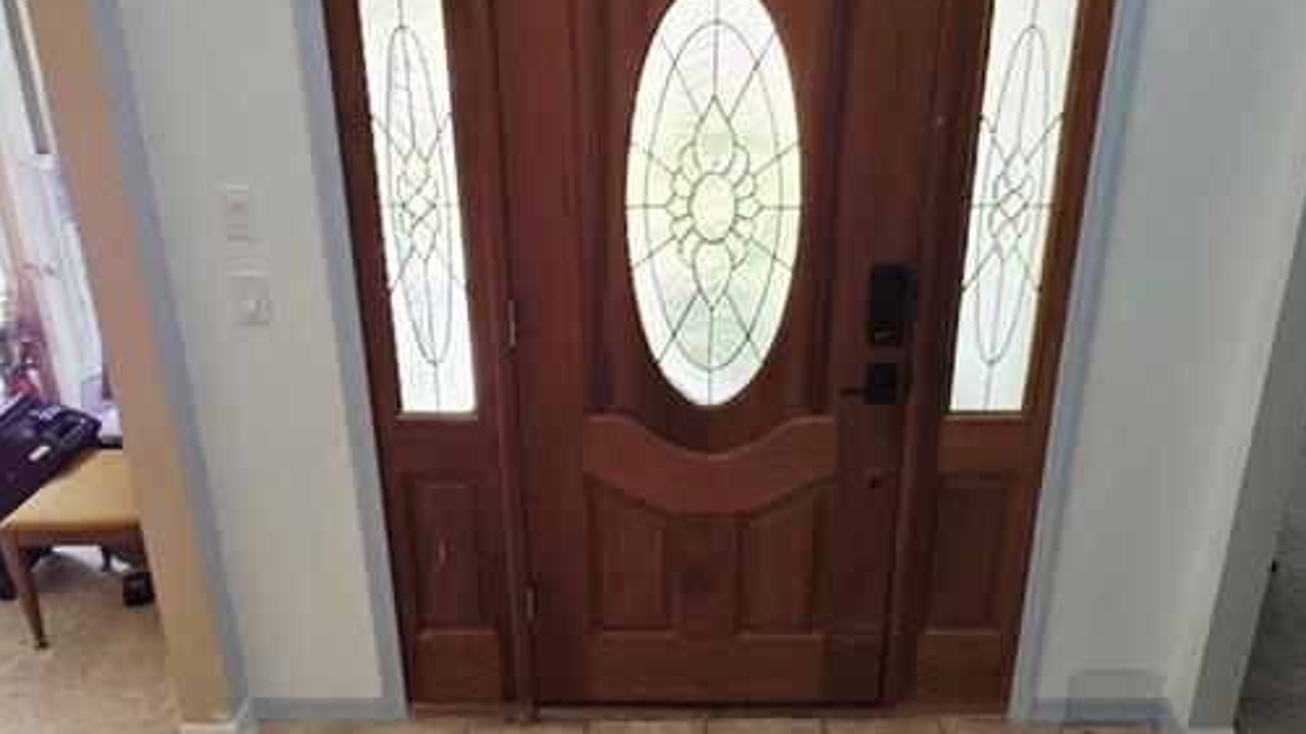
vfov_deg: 40.0
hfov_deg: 66.0
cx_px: 708
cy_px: 445
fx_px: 1004
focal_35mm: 29
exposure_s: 1/60.2
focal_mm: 2.2
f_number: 1.9
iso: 200
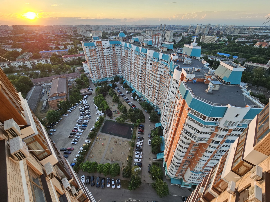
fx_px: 101
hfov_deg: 106.2
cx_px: 135
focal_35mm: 13
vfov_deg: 89.9
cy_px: 101
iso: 50
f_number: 2.2
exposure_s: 1/125
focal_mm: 2.2
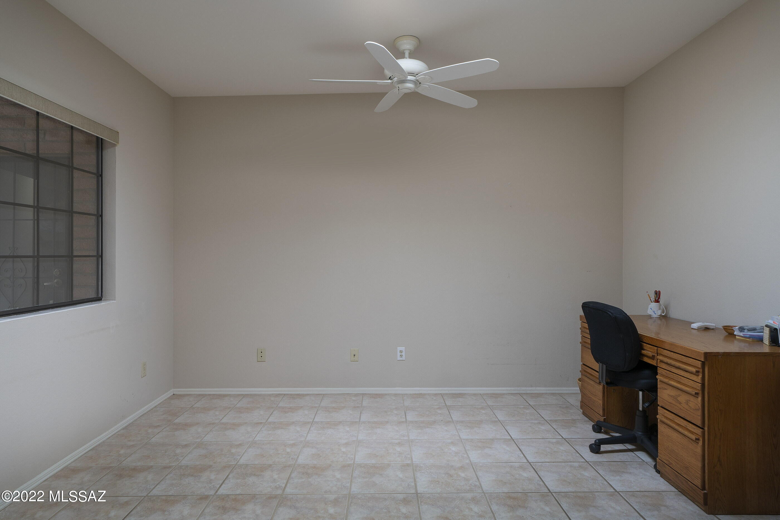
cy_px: 260
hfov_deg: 84.0
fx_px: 433
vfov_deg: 61.9
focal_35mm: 20
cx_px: 390
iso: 200
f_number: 7.1
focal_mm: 20
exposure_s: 1/25
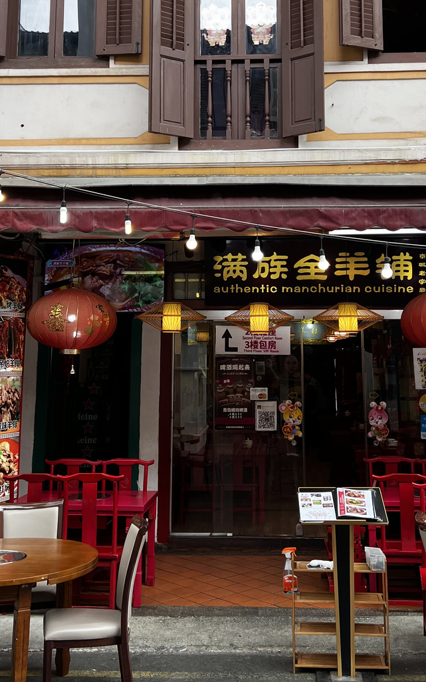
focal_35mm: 43
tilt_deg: +9.0
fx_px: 798
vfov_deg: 45.5
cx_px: 239
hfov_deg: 29.8
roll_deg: +0.2
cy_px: 224
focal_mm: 5.7
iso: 50
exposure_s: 1/433
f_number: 1.5
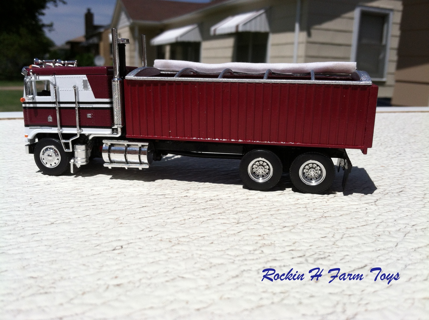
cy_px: 160
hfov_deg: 52.7
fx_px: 433
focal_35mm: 35
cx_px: 214
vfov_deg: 40.6
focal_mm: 3.85
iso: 80
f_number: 2.8
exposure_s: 1/4286
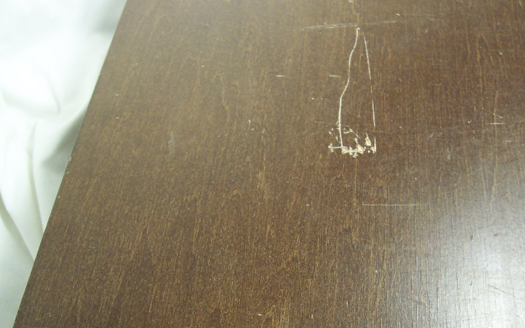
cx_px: 290
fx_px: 687
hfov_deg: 41.8
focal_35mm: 48
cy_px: 156
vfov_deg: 26.9
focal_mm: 5.6
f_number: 2.8
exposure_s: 1/45
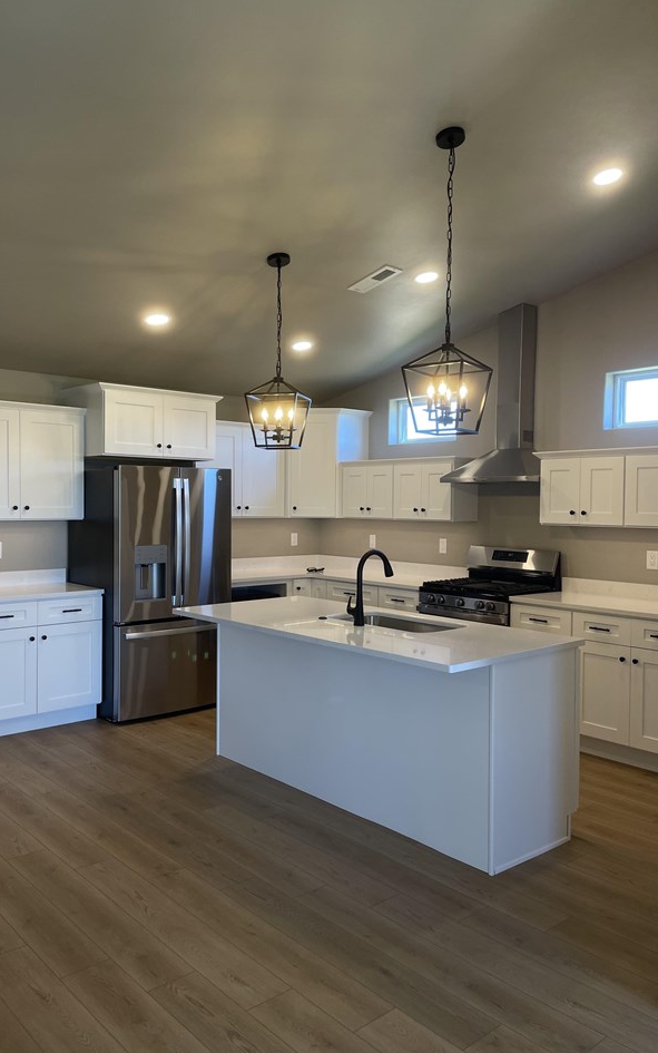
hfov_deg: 44.6
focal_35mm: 28
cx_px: 318
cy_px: 524
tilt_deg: -1.4
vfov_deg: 66.5
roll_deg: -0.1
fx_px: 803
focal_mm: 4.2
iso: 40
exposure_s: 1/120
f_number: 1.6
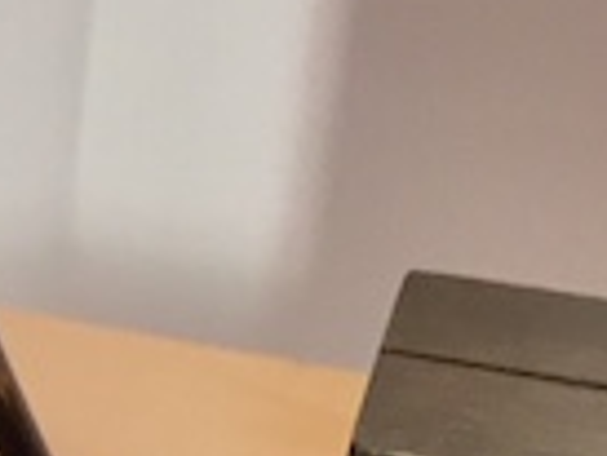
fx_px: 2966
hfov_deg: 10.1
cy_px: 217
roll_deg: +1.0
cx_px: -873
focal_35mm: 169
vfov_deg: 8.8
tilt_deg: -23.0
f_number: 2.2
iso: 64
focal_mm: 4.15
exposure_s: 1/30
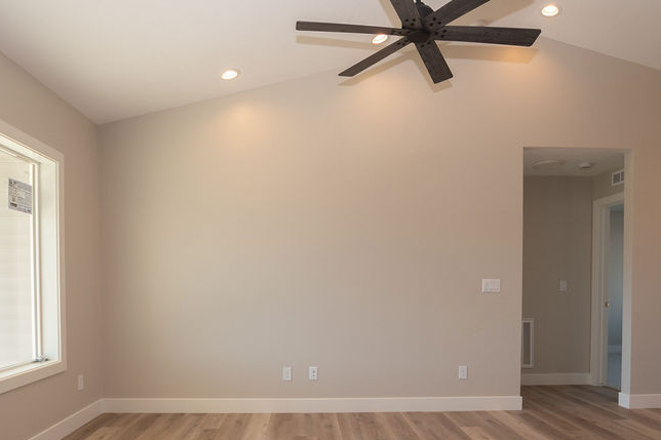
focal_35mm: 24
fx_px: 441
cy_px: 301
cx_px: 311
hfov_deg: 73.7
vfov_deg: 51.9
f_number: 4
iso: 125
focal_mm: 10
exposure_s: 1/200
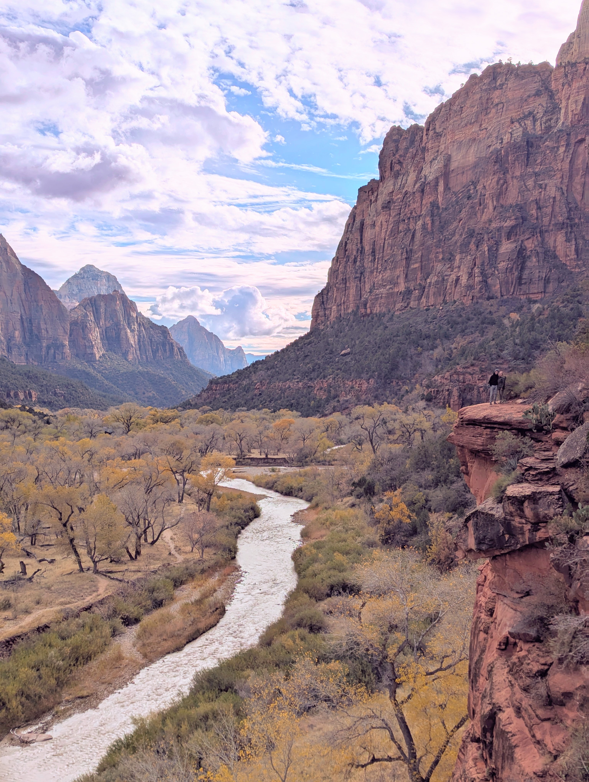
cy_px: 391
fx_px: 1086
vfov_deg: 39.6
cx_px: 294
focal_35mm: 48
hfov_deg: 30.3
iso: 43
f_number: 1.85
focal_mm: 6.81
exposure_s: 1/5848
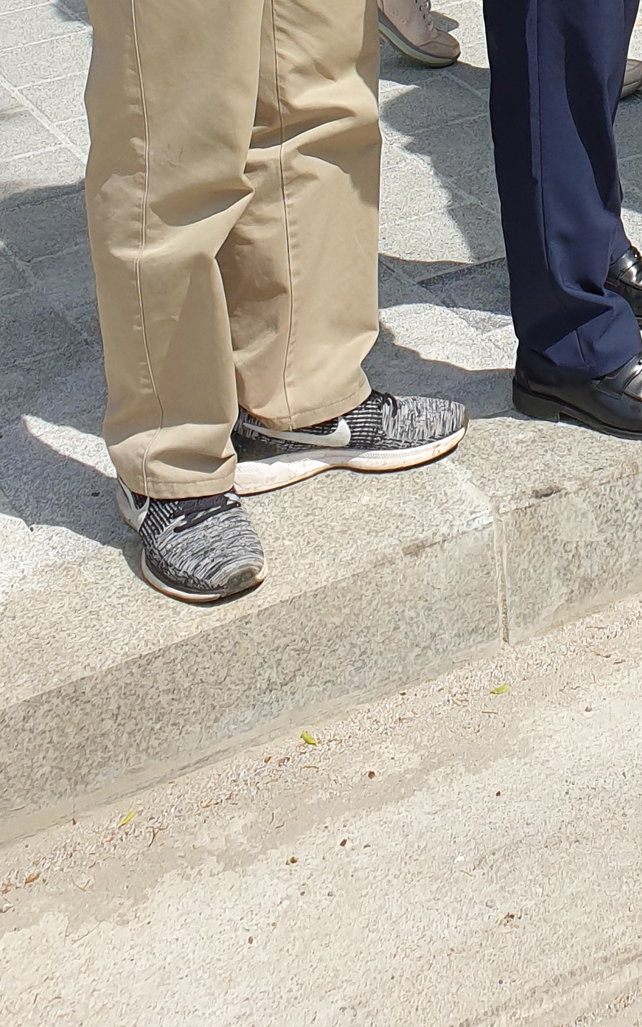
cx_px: 749
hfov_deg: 15.1
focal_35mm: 84
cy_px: -508
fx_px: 2351
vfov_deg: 20.9
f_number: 2.4
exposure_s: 1/1133
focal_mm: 4.3
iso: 50
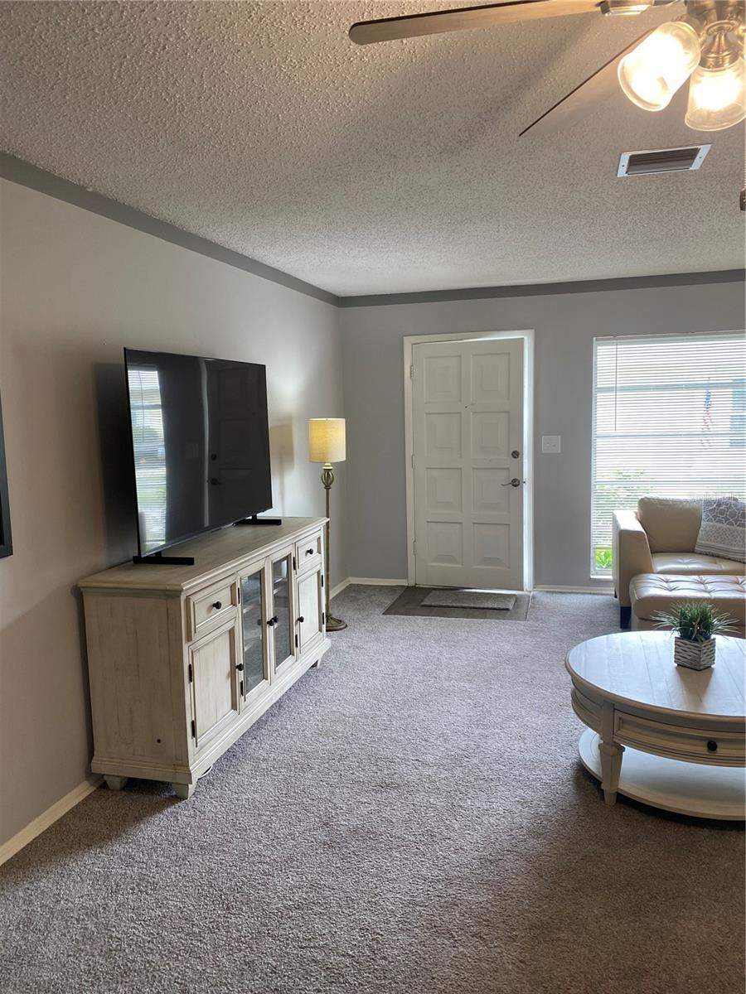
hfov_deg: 53.1
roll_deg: +1.3
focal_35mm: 26
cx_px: 373
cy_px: 497
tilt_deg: -6.1
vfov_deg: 67.3
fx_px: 747
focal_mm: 4.25
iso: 64
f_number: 1.8
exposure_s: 1/60
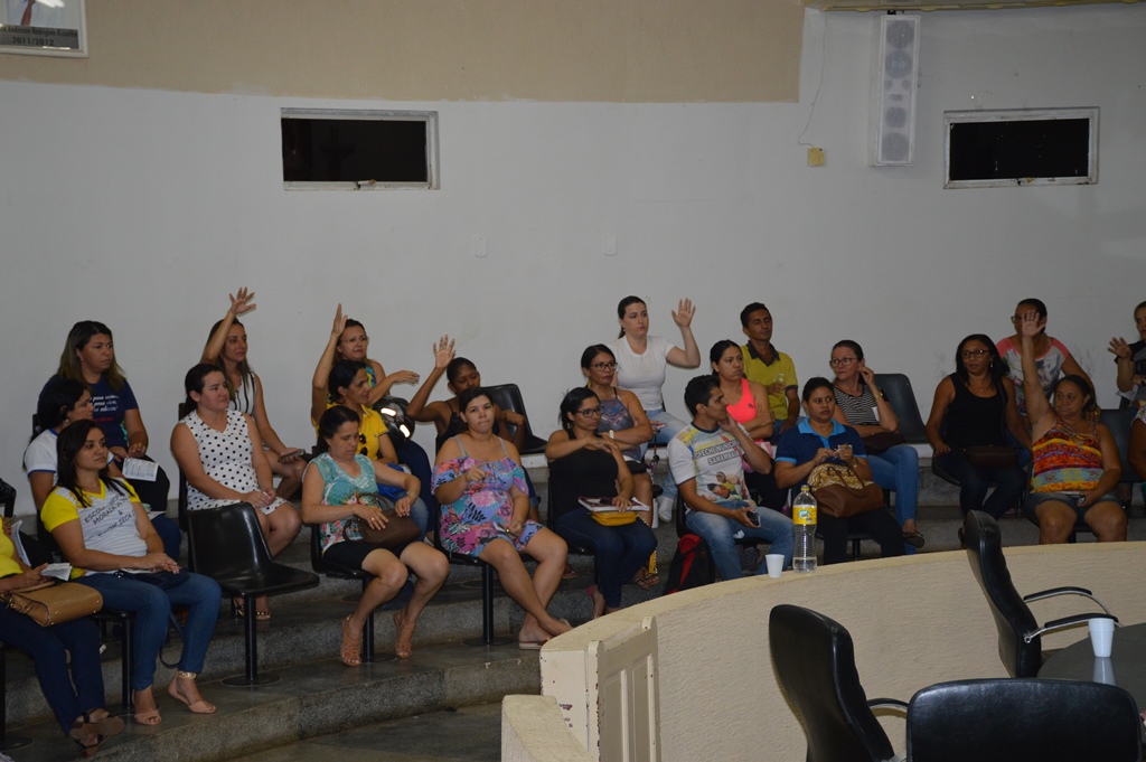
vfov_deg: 18.9
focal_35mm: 72
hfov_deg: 28.1
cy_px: 381
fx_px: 2290
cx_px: 573
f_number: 4.5
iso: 640
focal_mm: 48
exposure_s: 1/60
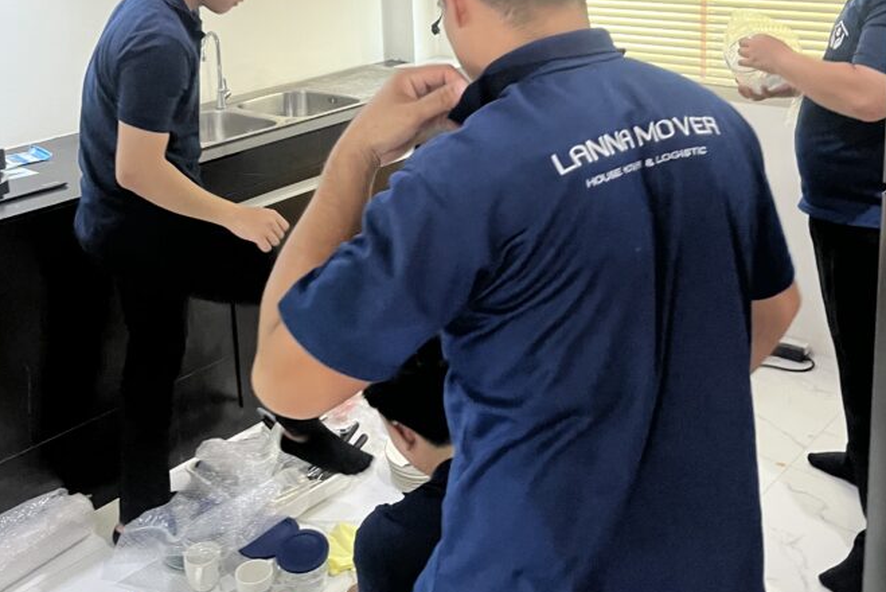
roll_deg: +2.7
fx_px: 1034
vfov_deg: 30.9
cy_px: 96
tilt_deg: -13.4
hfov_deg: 46.4
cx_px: 448
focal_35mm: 42
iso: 320
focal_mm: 5.1
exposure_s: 1/60
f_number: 1.6
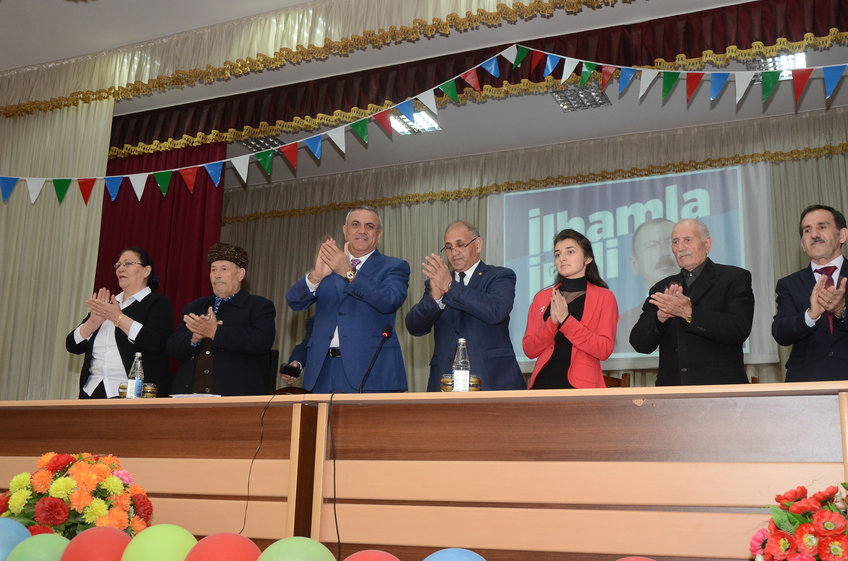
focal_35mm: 39
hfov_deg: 49.6
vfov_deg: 34.1
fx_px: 917
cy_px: 278
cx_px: 441
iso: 1000
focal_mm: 22
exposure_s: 1/40
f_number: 5.6
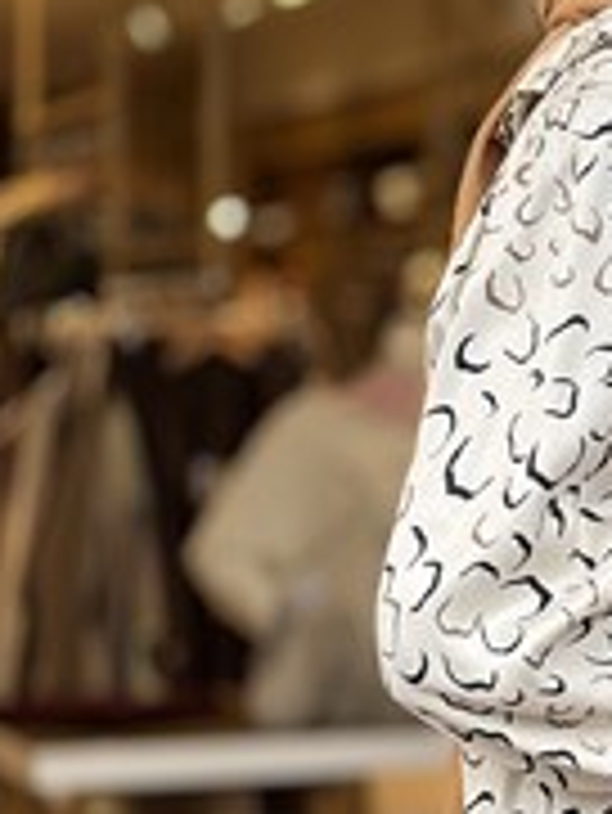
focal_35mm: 138
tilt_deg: -2.8
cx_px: 720
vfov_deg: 14.3
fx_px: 3249
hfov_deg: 10.6
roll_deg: -0.6
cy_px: 553
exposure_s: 1/172
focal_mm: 6.86
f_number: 1.78
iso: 100
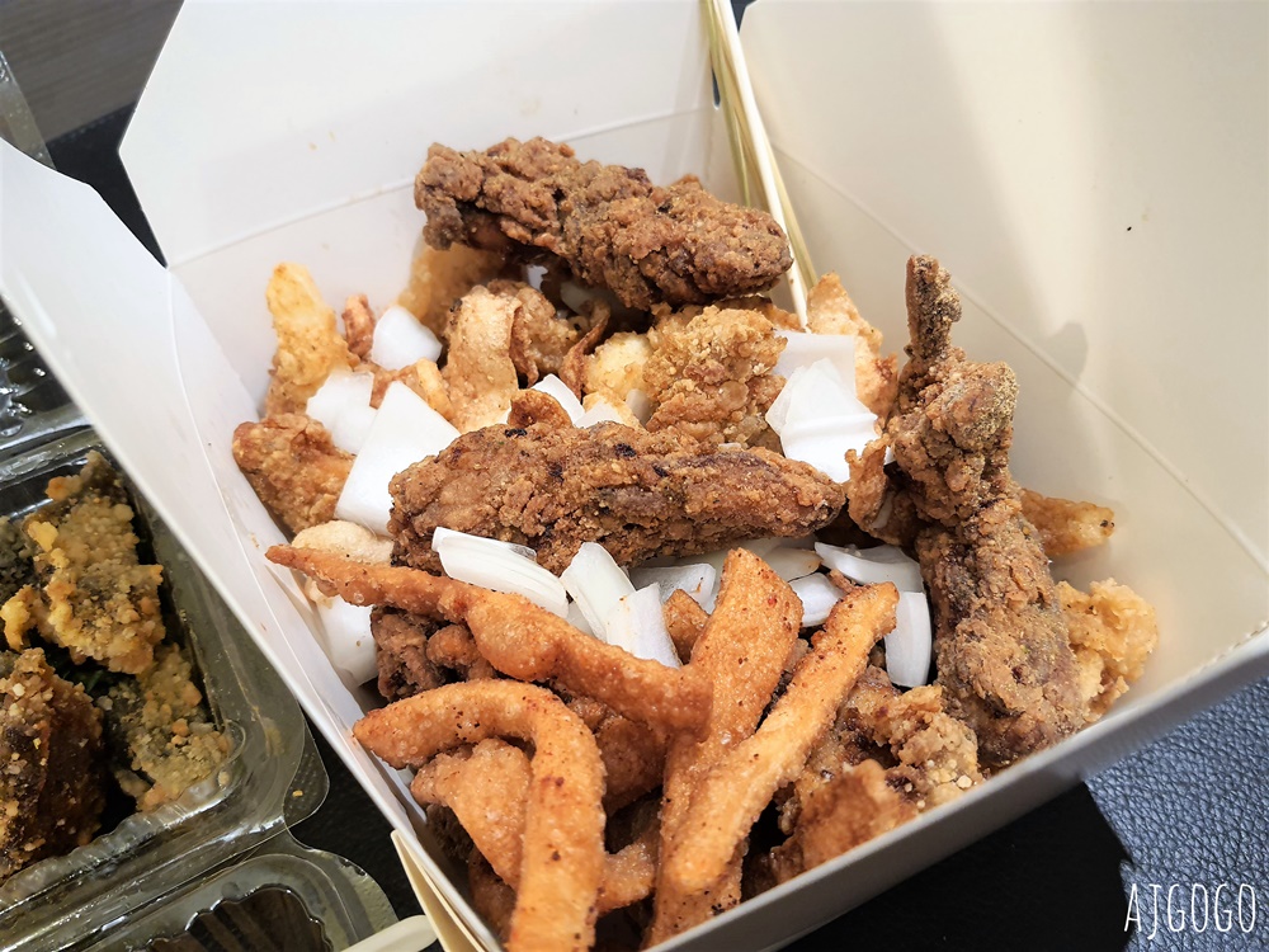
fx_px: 953
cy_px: 476
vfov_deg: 53.1
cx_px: 634
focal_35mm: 26
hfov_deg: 67.3
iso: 200
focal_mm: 4.32
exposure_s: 1/40
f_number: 1.7
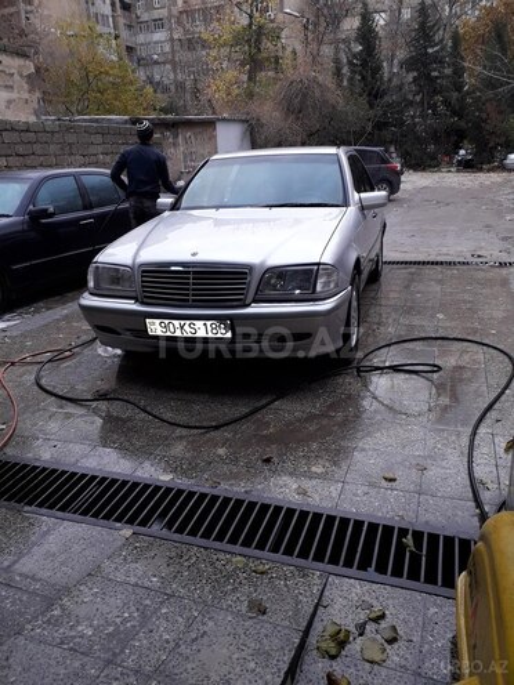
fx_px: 535
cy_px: 342
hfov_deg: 51.4
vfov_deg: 65.3
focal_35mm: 27
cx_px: 257
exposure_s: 1/100
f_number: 1.9
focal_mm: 3.6
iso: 50
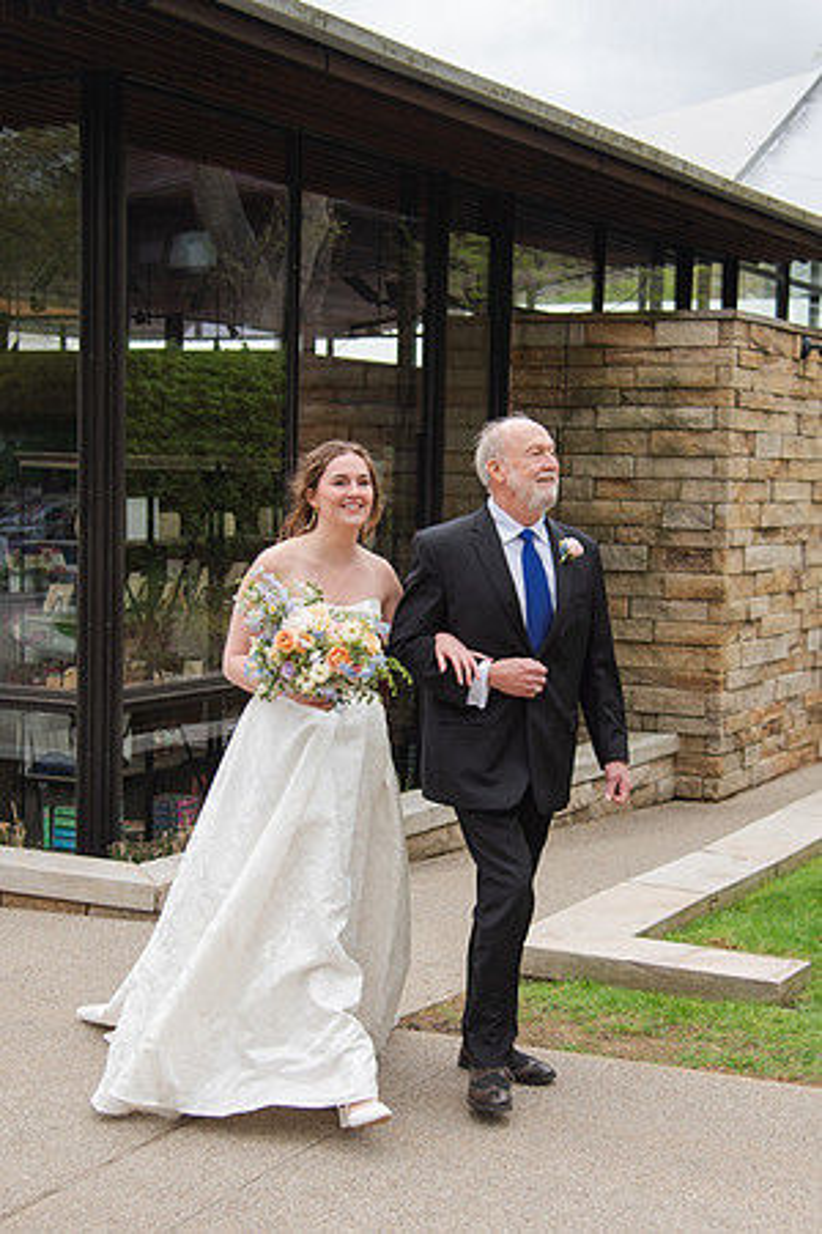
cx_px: 437
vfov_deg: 34.8
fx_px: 1967
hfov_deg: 23.6
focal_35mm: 57
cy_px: 617
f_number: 4
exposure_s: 1/400
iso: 100
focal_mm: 38
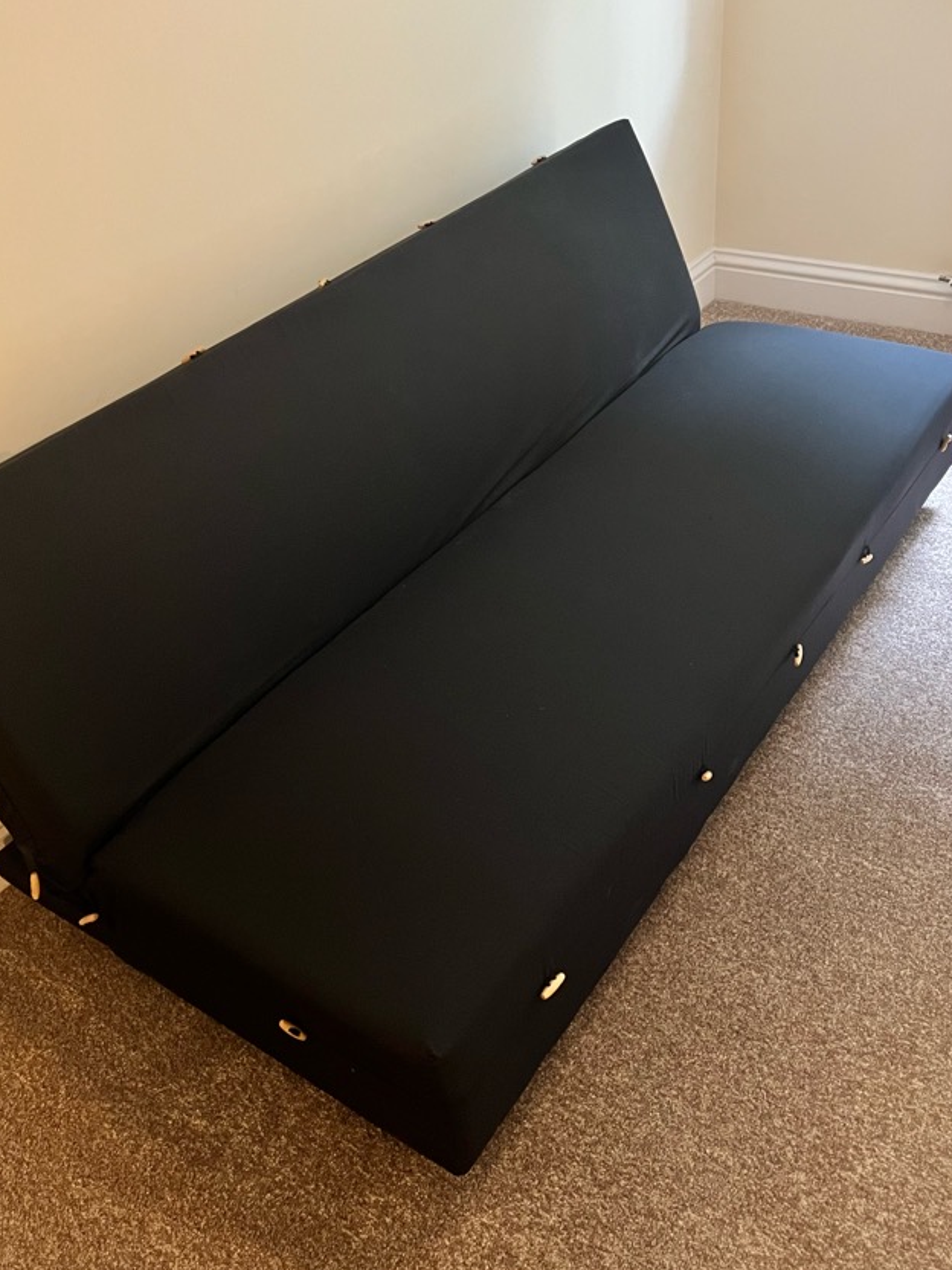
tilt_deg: -35.5
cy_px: 609
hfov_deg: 44.1
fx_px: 1173
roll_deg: +10.7
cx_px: 421
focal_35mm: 32
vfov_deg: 56.8
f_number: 1.6
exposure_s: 1/25
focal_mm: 5.1
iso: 500
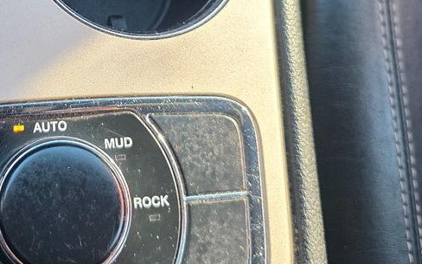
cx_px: 66
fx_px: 736
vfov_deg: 19.6
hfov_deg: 30.9
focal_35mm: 64
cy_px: -8
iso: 200
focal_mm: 6.3
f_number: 1.7
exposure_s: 1/180
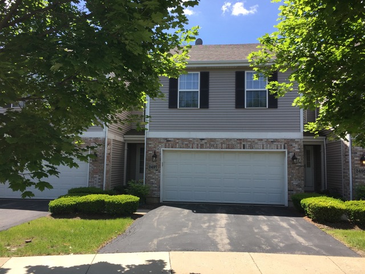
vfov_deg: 48.2
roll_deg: -1.1
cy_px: 137
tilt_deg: +5.5
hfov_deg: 61.7
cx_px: 182
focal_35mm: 29
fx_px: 306
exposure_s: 1/1014
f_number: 2.2
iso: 32
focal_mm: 4.15
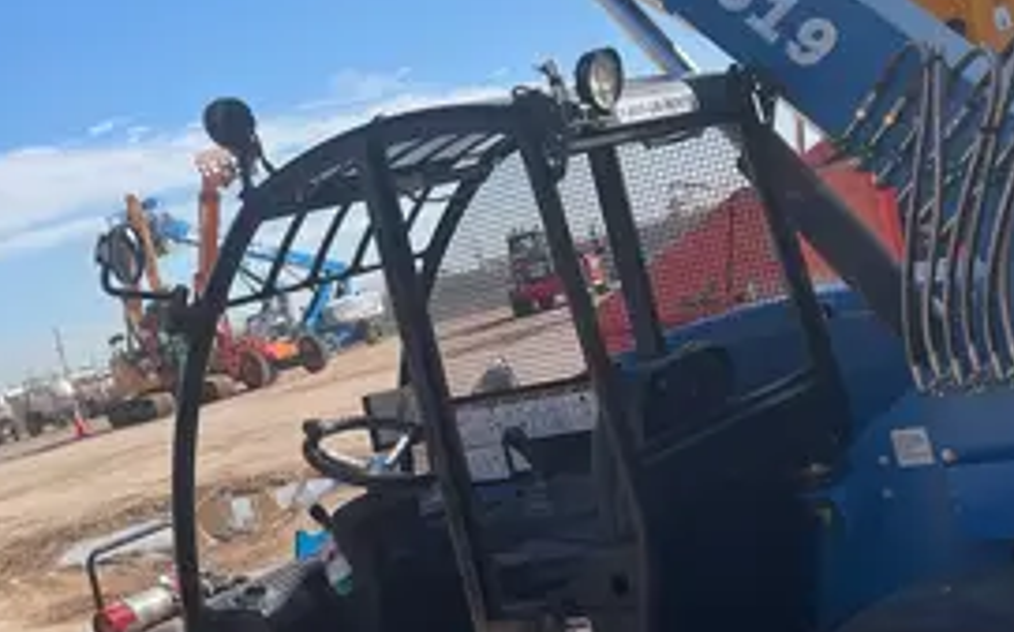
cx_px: 468
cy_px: 286
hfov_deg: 36.3
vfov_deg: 23.1
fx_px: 1547
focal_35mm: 56
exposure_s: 1/3401
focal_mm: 4.2
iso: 32
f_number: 1.6
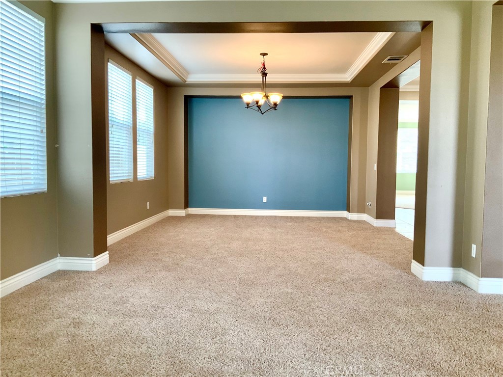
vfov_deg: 48.2
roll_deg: -0.9
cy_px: 188
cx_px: 252
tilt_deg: -2.2
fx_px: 421
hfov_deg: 61.7
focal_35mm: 29
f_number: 1.8
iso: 50
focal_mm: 3
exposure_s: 1/60
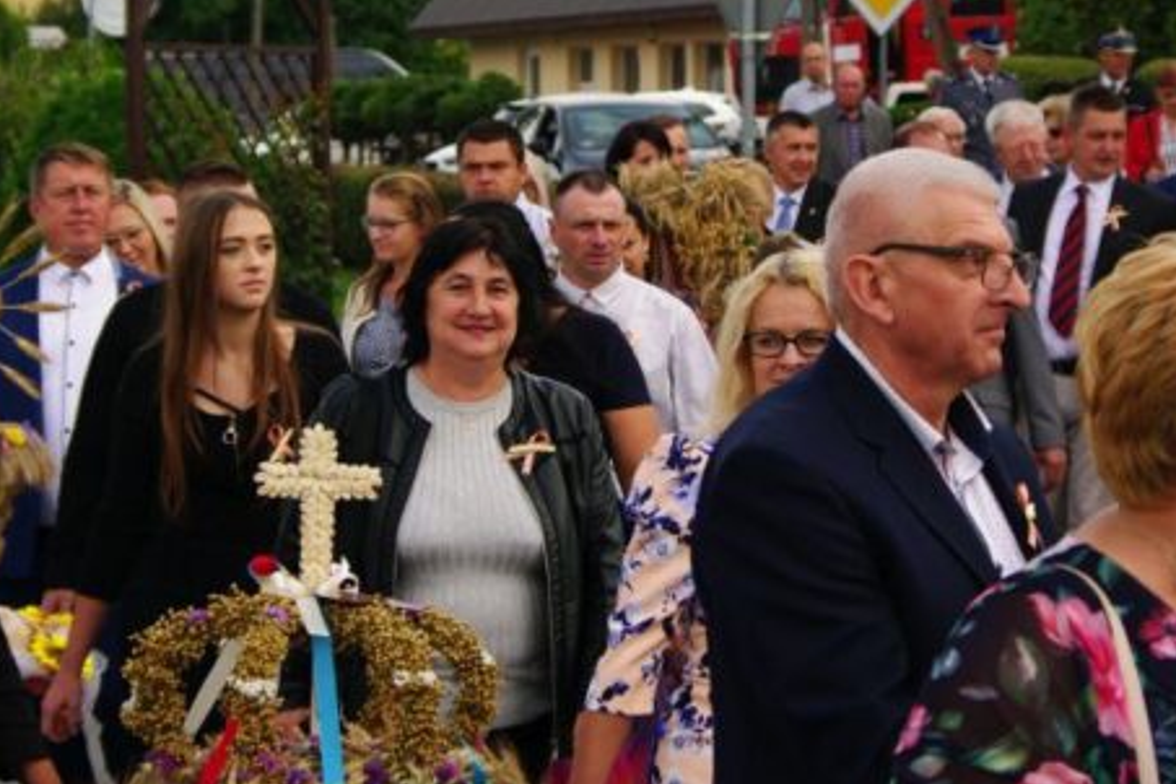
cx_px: 641
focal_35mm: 127
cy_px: 244
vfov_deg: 10.8
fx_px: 4148
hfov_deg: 16.1
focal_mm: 50
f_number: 5.6
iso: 280
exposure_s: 1/500
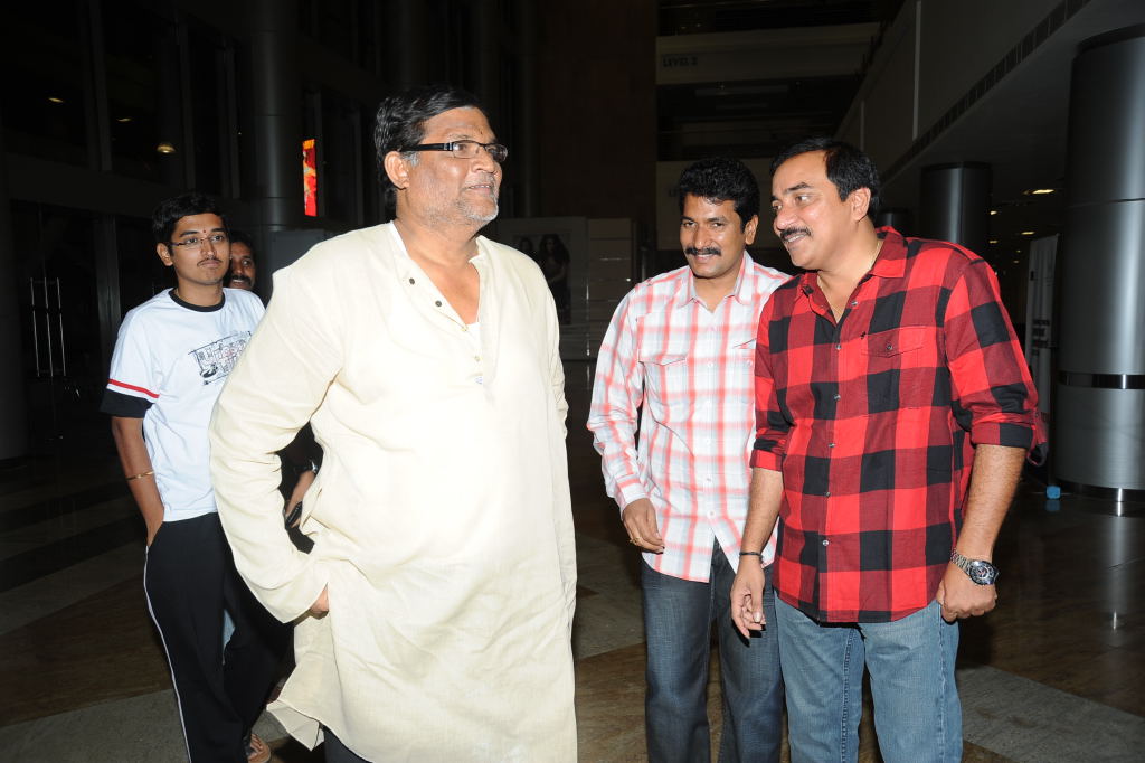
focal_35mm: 29
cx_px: 572
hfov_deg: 63.7
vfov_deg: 44.9
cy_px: 382
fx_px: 922
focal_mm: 29
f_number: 6.3
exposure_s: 1/125
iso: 320
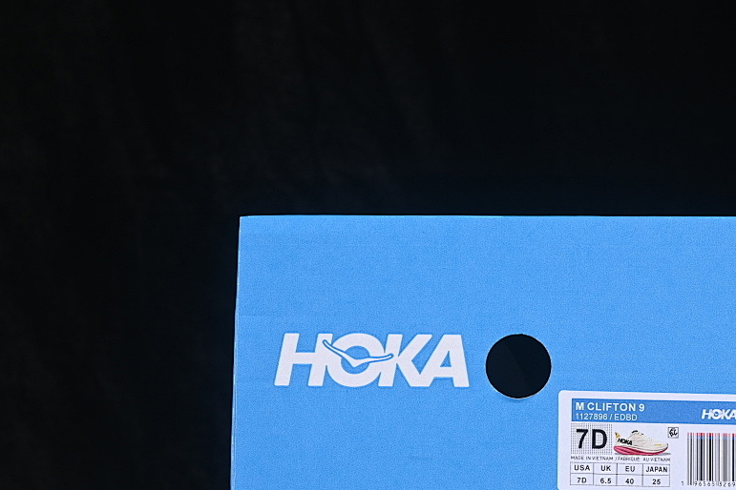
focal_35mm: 105
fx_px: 2146
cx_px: 505
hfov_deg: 19.4
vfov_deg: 13.0
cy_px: 322
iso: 160
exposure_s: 1/80
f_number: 8
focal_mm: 50
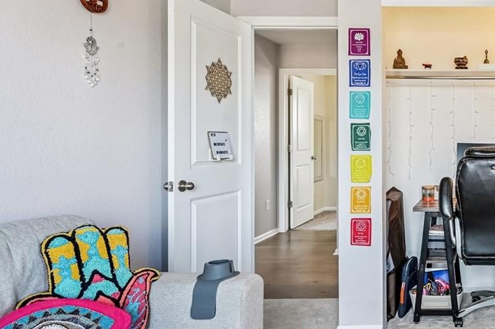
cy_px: 141
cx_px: 478
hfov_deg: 51.6
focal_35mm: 30
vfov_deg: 43.4
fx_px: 412
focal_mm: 14
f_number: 10
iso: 400
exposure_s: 1/13
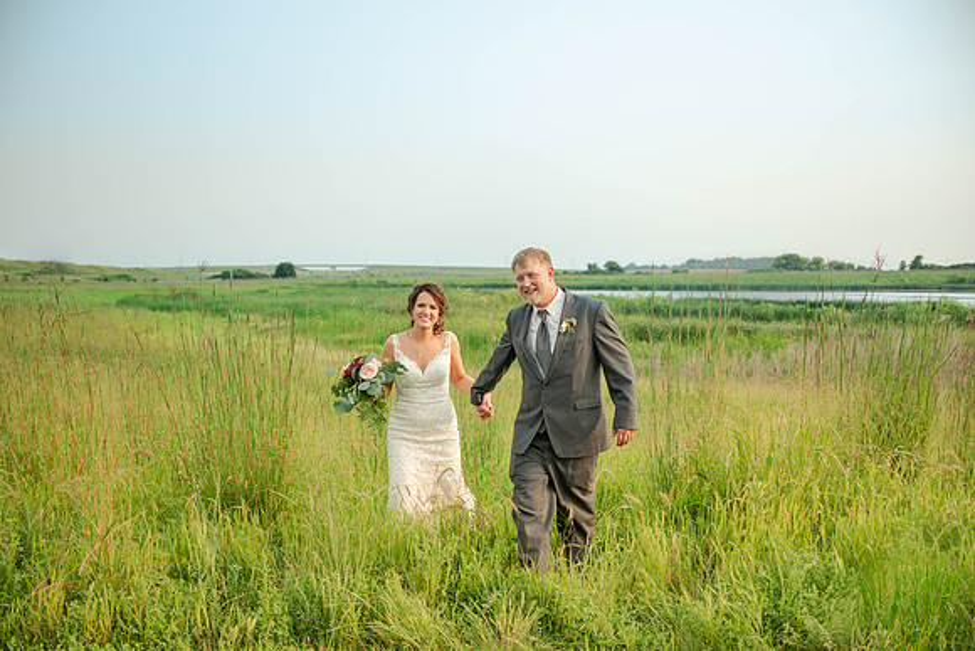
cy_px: 346
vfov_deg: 34.8
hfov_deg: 50.3
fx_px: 1039
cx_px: 484
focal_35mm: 38
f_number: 2.8
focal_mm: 35
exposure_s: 1/800
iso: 200
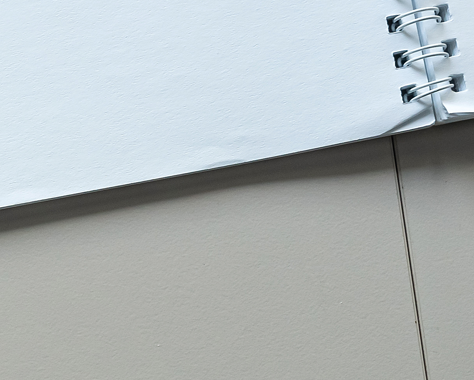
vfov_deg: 11.1
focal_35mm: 136
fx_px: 1908
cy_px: 487
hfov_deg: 14.0
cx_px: 13
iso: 400
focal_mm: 24
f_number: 4.5
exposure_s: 1/100
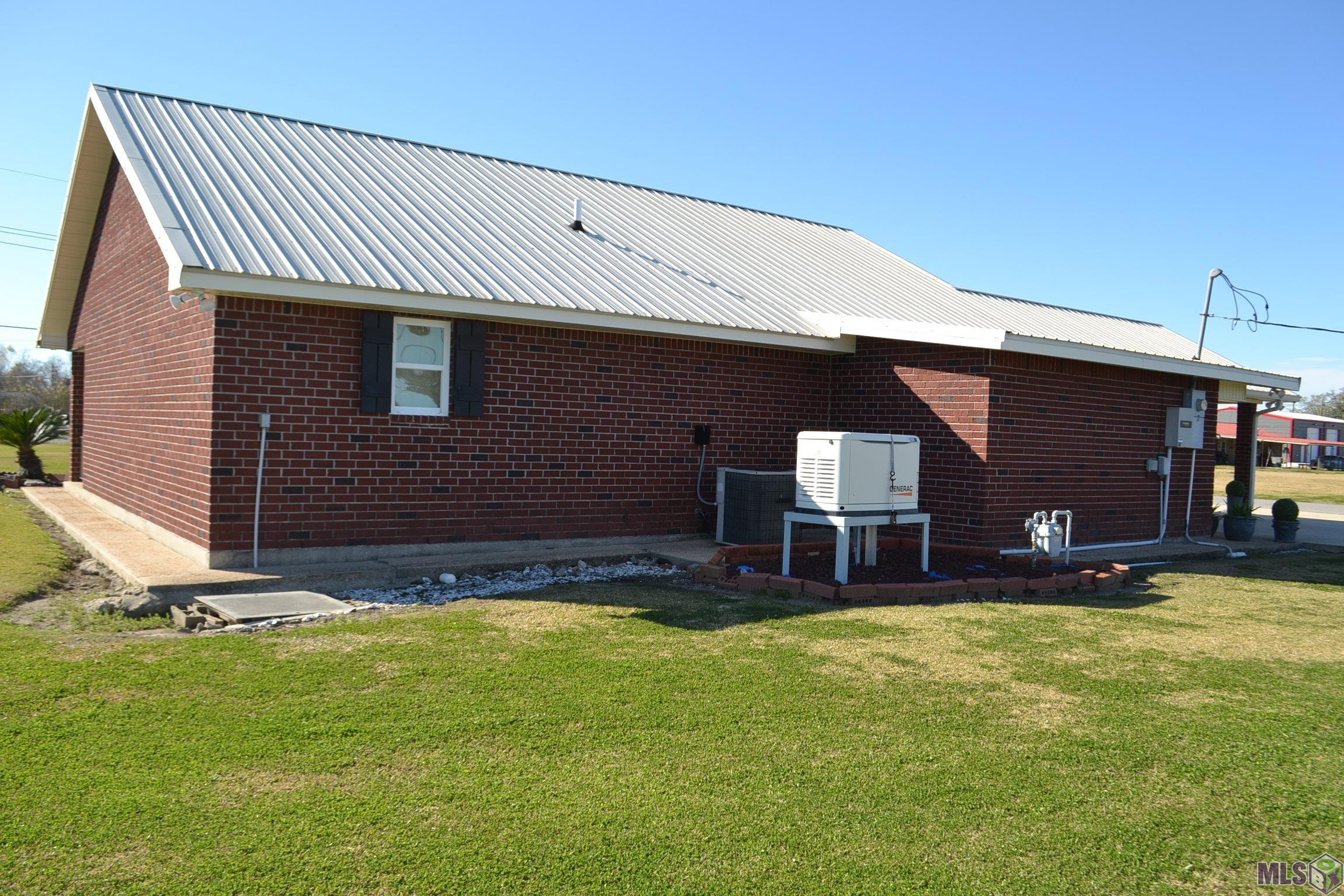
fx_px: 1008
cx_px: 672
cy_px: 448
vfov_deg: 47.9
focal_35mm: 27
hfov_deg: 67.4
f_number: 7.1
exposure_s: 1/200
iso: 100
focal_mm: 18
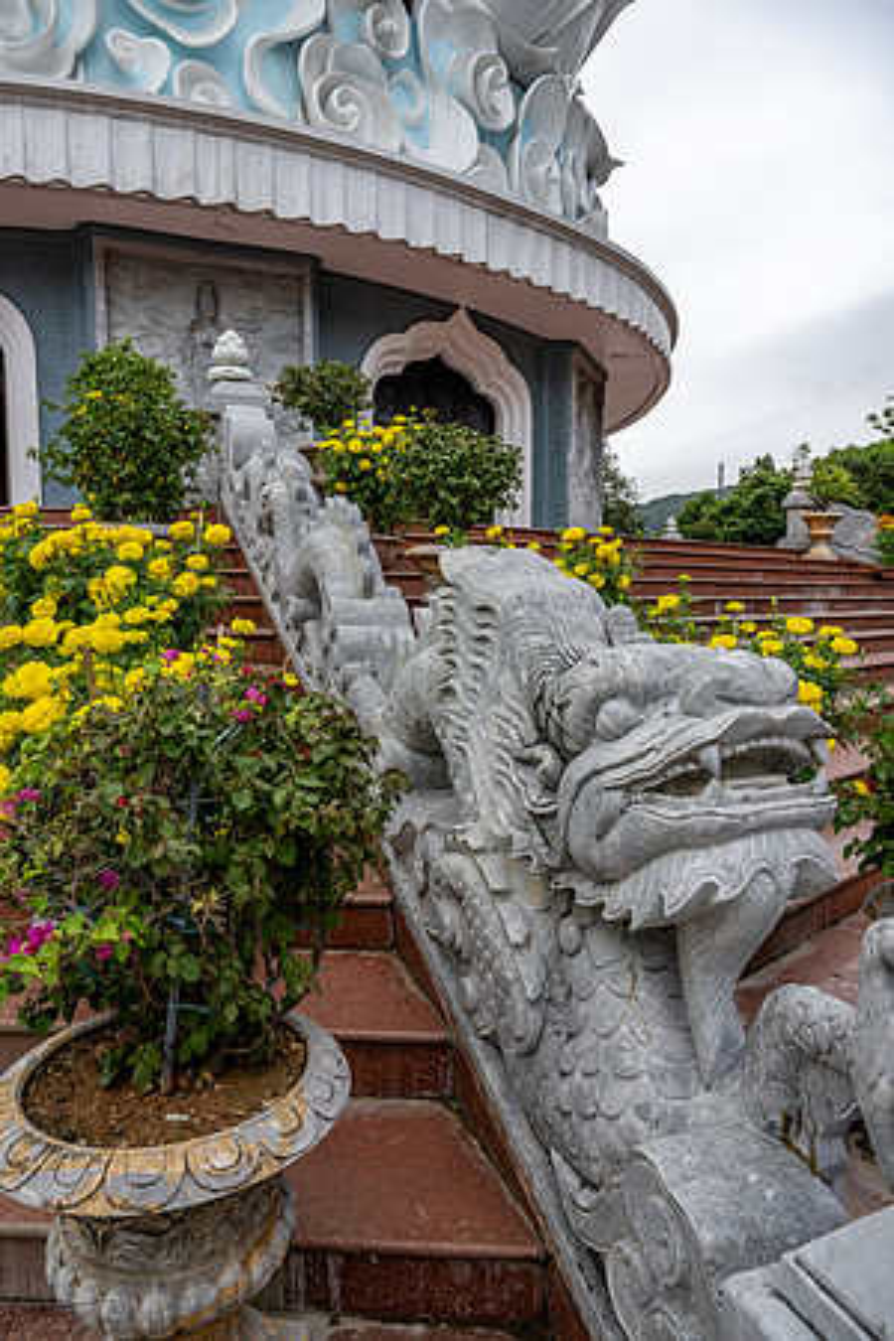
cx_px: 447
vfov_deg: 73.7
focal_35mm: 24
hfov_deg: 53.1
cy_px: 670
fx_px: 894
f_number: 8
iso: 140
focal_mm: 24
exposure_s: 1/320
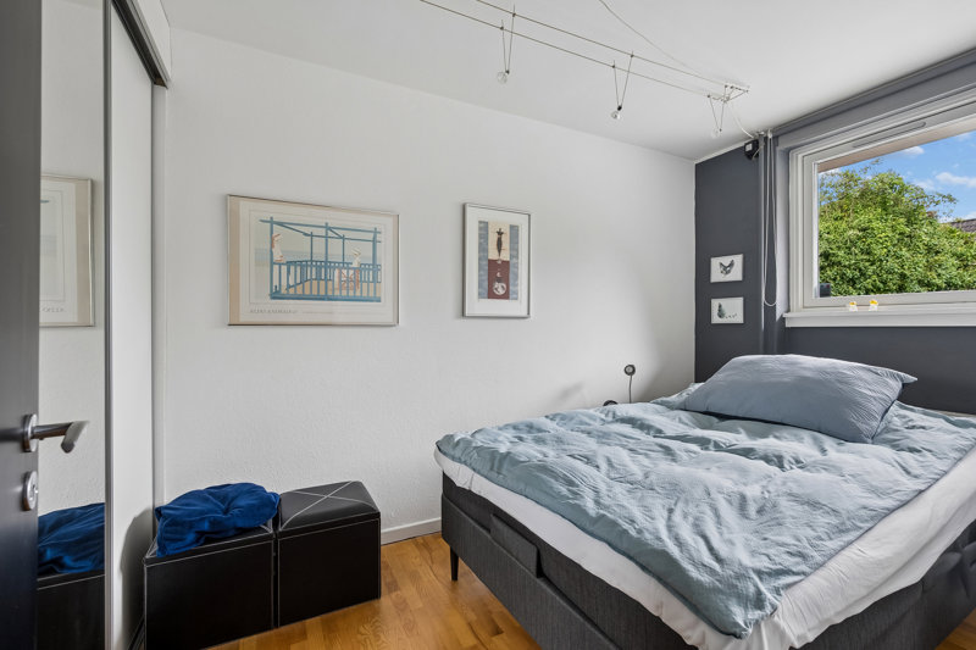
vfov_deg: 73.7
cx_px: 488
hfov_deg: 96.7
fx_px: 434
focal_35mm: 16
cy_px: 325
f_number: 7.1
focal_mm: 16
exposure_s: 1/10
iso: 400
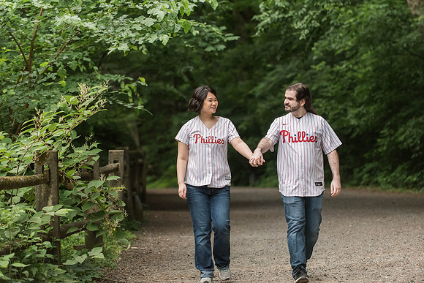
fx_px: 1499
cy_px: 139
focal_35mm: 127
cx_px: 212
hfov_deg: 16.1
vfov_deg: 10.8
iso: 2000
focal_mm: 120
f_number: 3.5
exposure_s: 1/1250
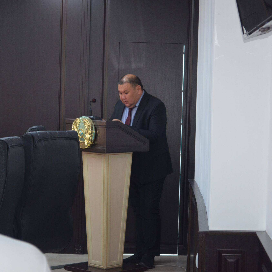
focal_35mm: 107
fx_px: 948
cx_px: 142
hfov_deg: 16.3
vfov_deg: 16.3
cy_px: 135
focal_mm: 55
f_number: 5.6
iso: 640
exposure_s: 1/60
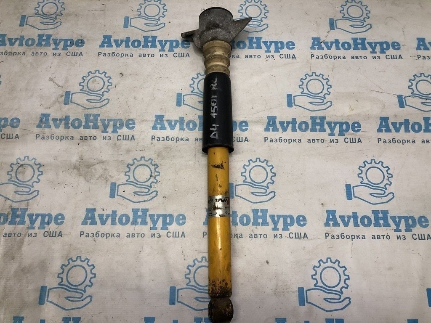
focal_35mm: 28
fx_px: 349
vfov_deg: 49.7
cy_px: 162
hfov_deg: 63.4
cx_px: 216
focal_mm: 4
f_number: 1.8
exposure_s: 1/100
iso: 32
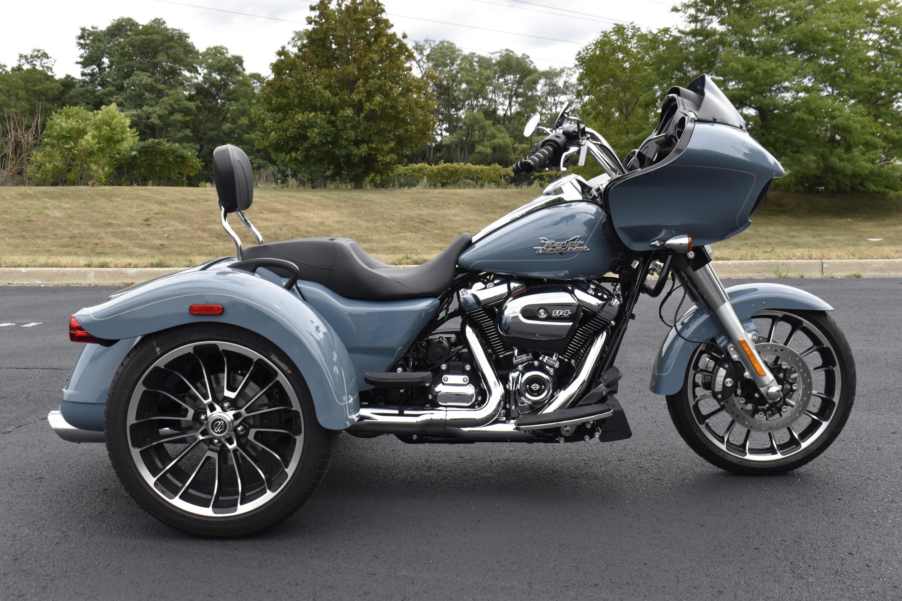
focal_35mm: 40
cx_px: 451
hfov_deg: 47.9
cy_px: 300
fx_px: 1015
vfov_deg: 33.0
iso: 400
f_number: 9
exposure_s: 1/320
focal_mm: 27
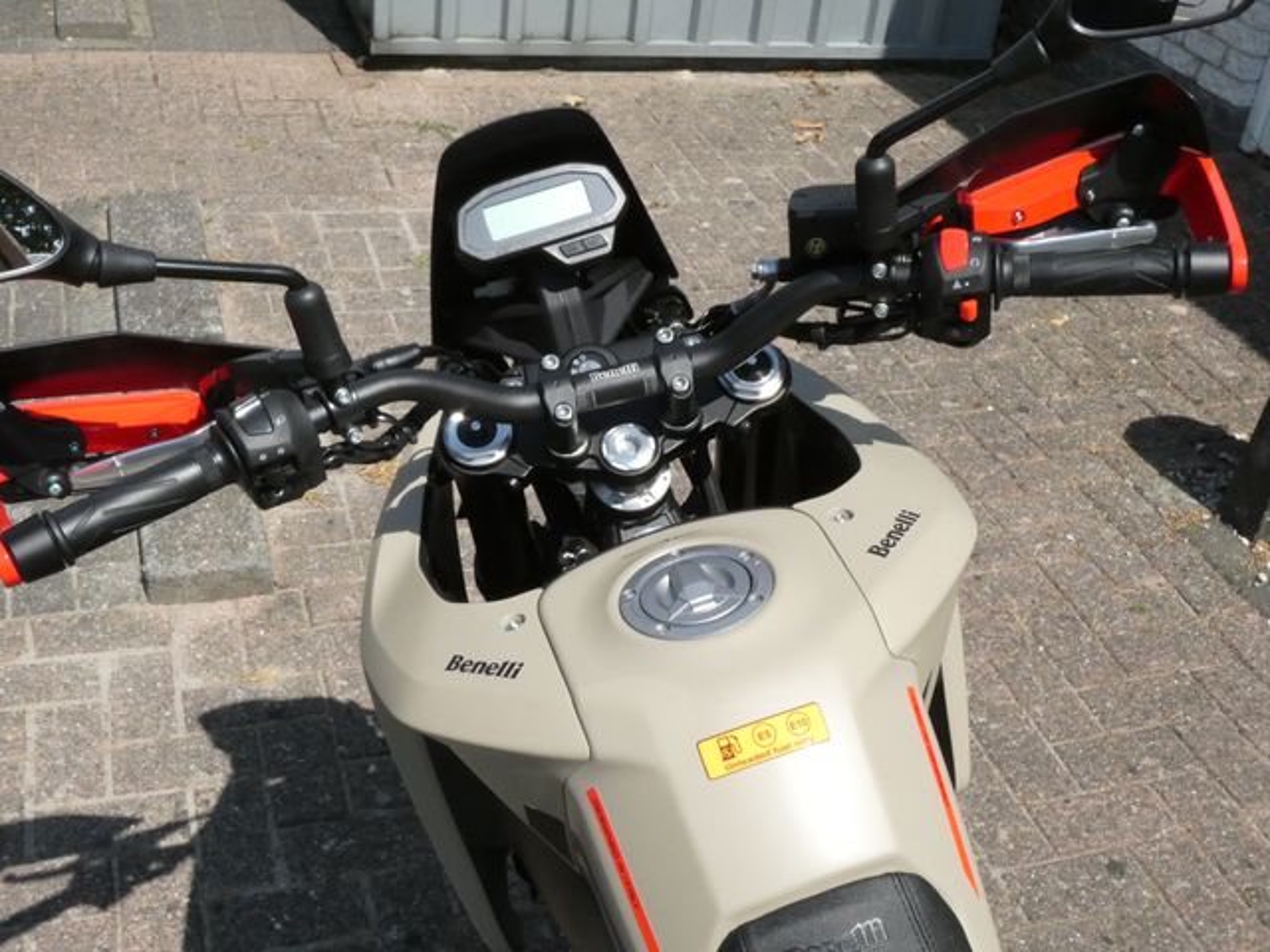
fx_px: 1578
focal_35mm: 43
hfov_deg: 43.9
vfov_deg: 33.6
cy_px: 476
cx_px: 635
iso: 800
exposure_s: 1/2000
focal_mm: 7.8
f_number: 8
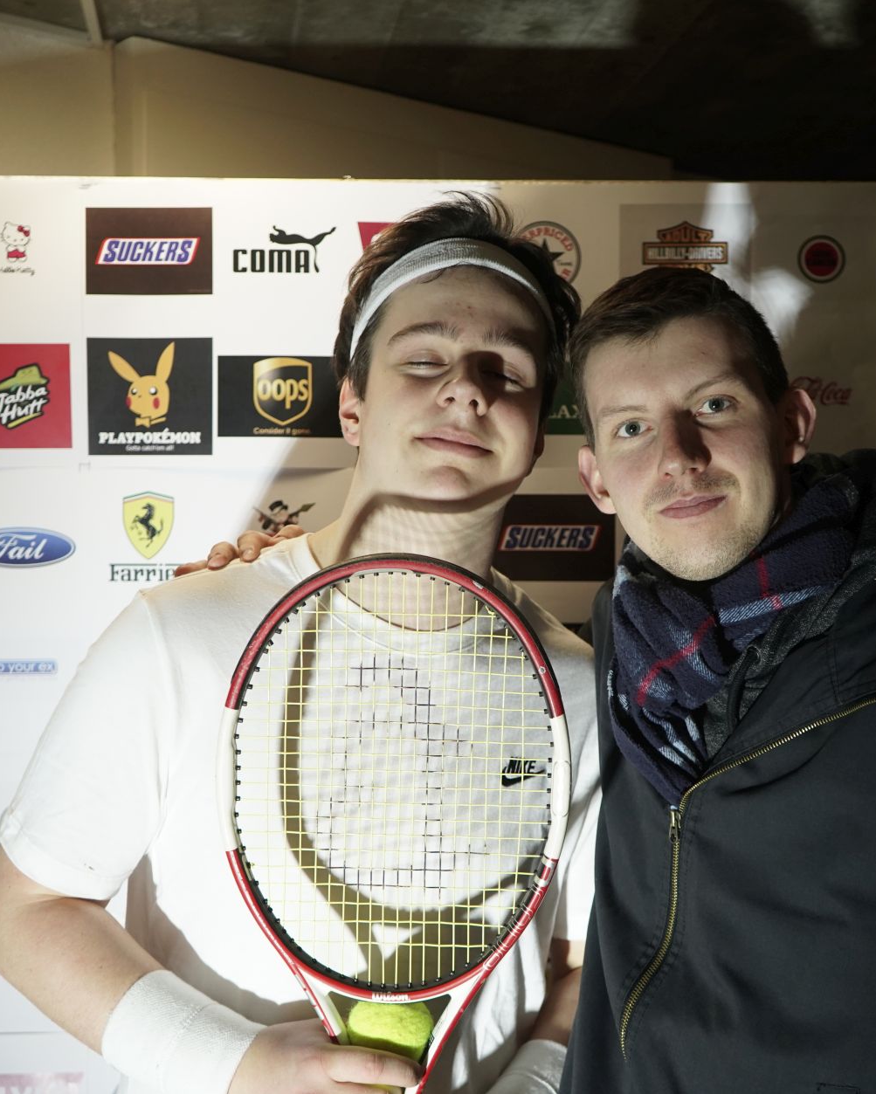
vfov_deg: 40.3
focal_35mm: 46
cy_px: 558
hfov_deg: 32.7
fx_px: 1490
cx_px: 512
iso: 1600
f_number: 4
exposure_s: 1/160
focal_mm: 32
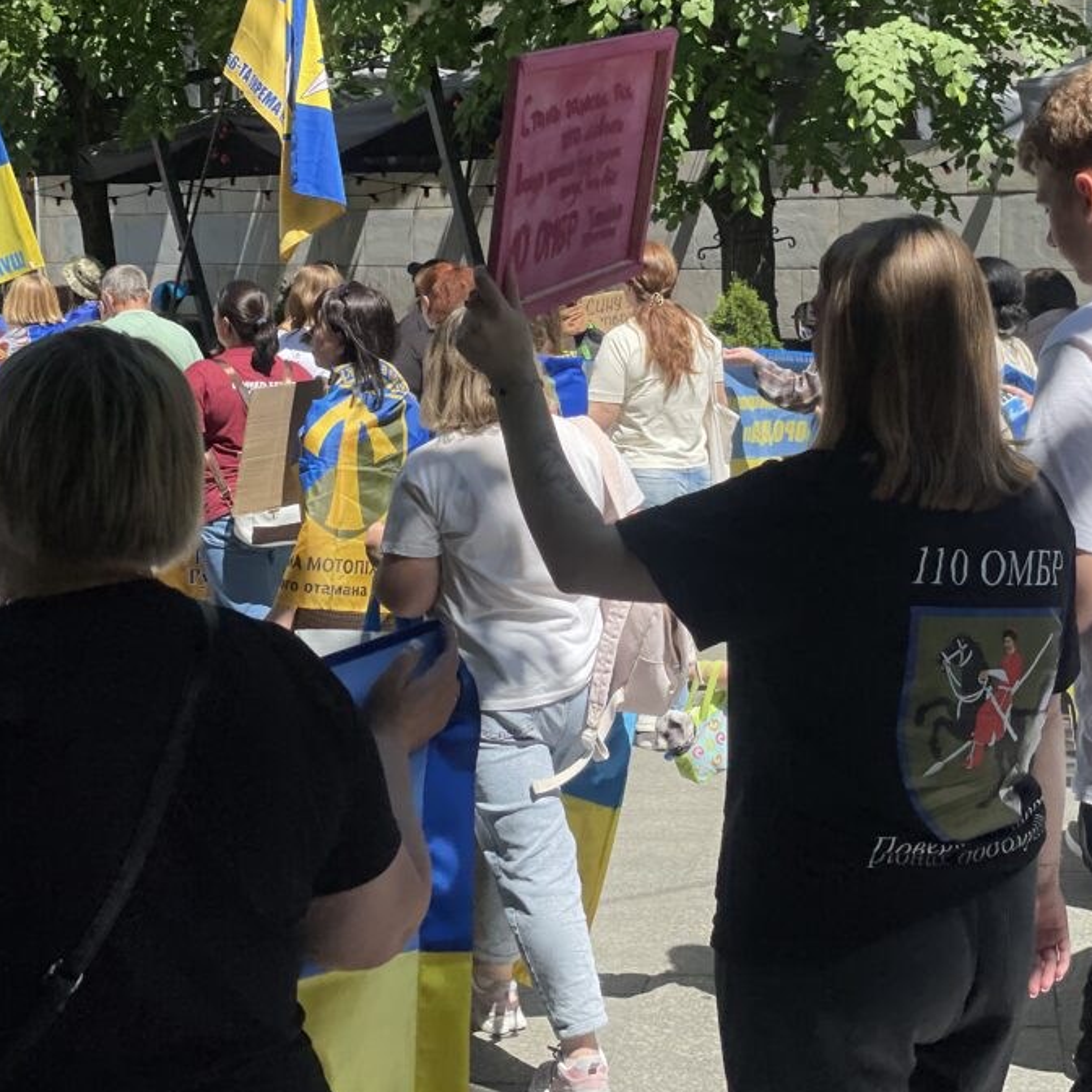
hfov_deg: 24.6
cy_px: 505
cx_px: 611
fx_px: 2498
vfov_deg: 24.6
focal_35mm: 70
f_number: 2
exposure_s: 1/1170
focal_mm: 6
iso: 32
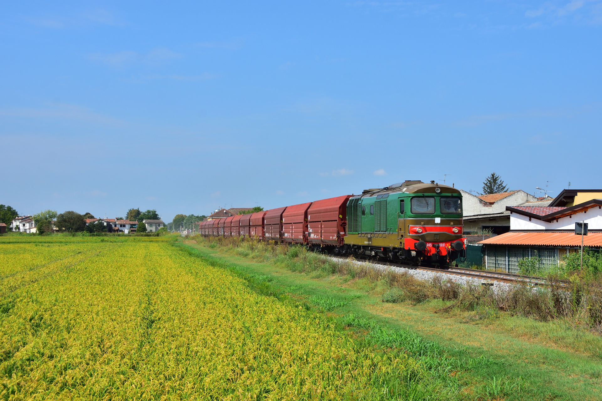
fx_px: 803
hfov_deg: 41.1
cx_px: 301
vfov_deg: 28.1
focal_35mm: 48
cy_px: 200
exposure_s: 1/800
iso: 200
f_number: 7.1
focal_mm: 32
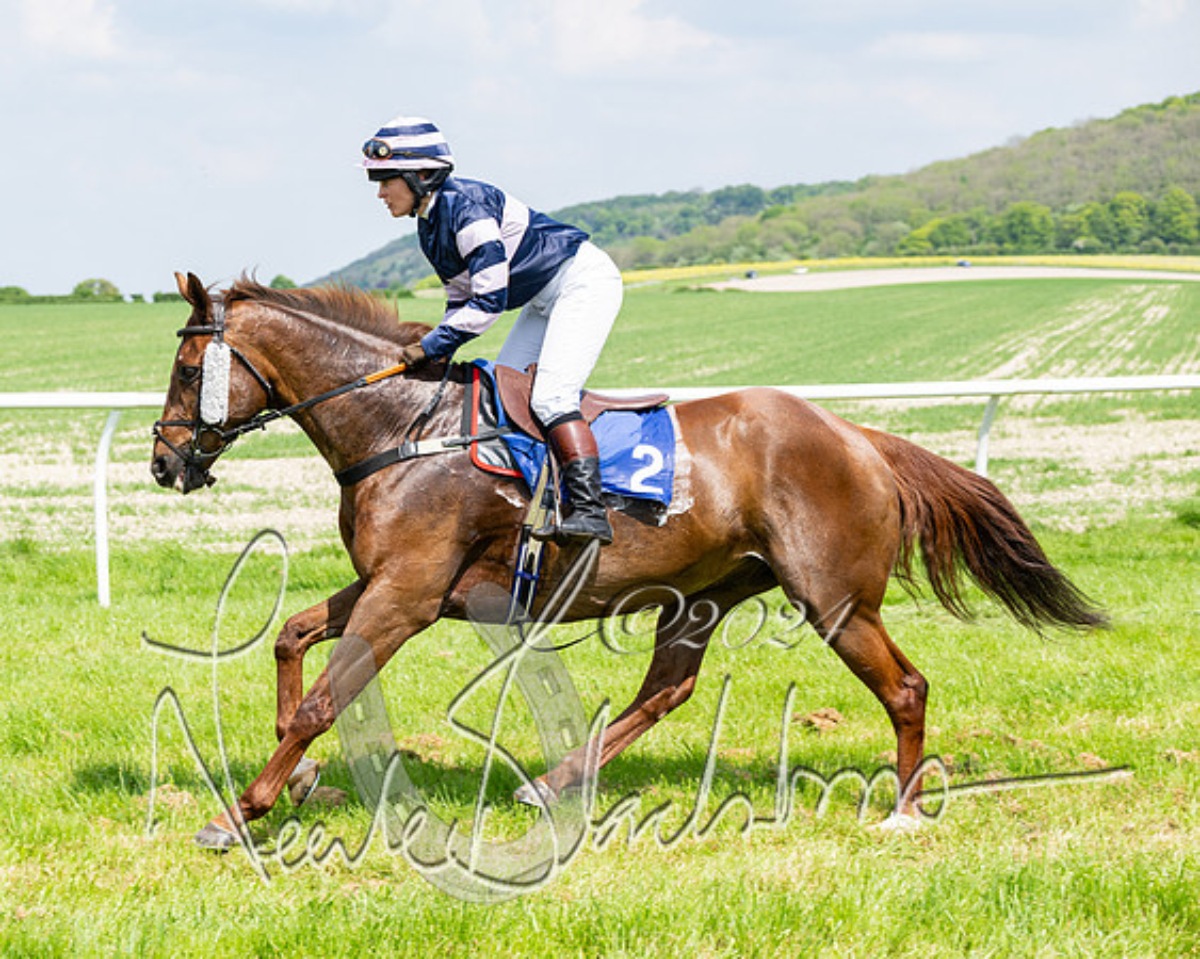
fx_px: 3117
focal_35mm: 88
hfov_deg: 21.7
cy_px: 470
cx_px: 430
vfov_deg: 17.5
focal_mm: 70
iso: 200
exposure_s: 1/1250
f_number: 5
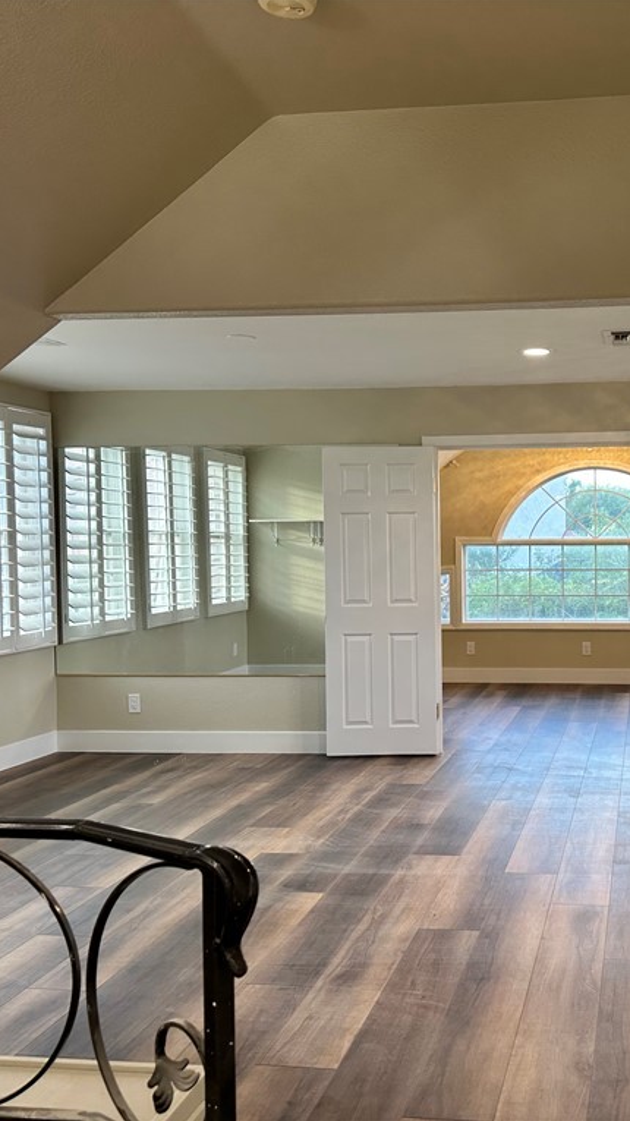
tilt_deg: -1.9
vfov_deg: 56.6
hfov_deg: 32.5
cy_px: 560
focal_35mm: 35
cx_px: 527
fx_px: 1040
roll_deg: +0.0
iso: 125
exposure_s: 1/120
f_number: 1.78
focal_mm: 6.86
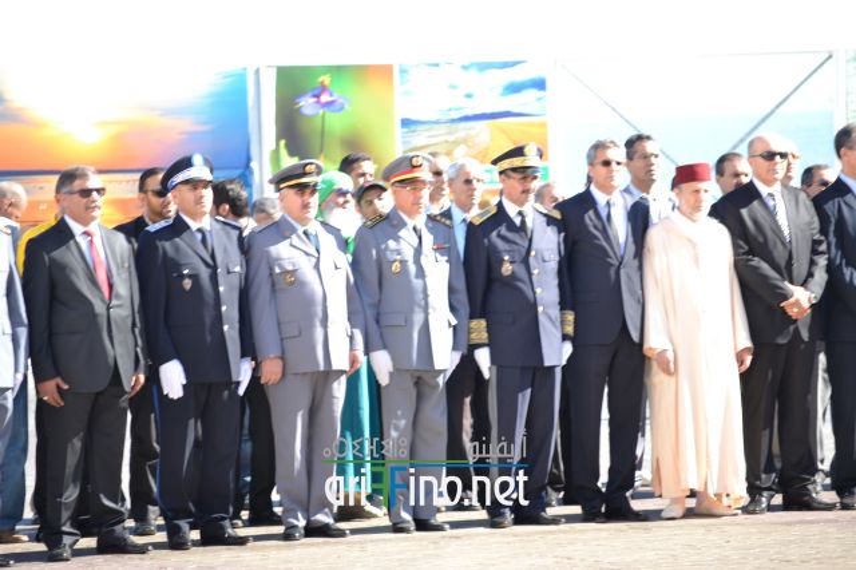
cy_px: 285
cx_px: 428
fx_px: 5882
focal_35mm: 248
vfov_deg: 5.5
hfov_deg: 8.3
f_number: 5.6
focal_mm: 165
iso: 250
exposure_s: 1/500
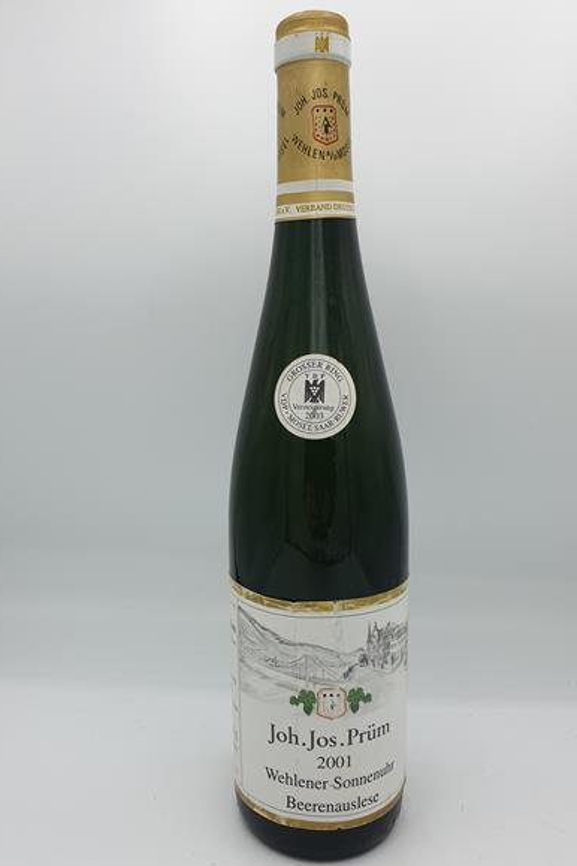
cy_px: 447
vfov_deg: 65.5
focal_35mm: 28
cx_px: 268
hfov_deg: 46.4
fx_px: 673
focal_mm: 4.3
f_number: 2.4
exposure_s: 1/661
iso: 50
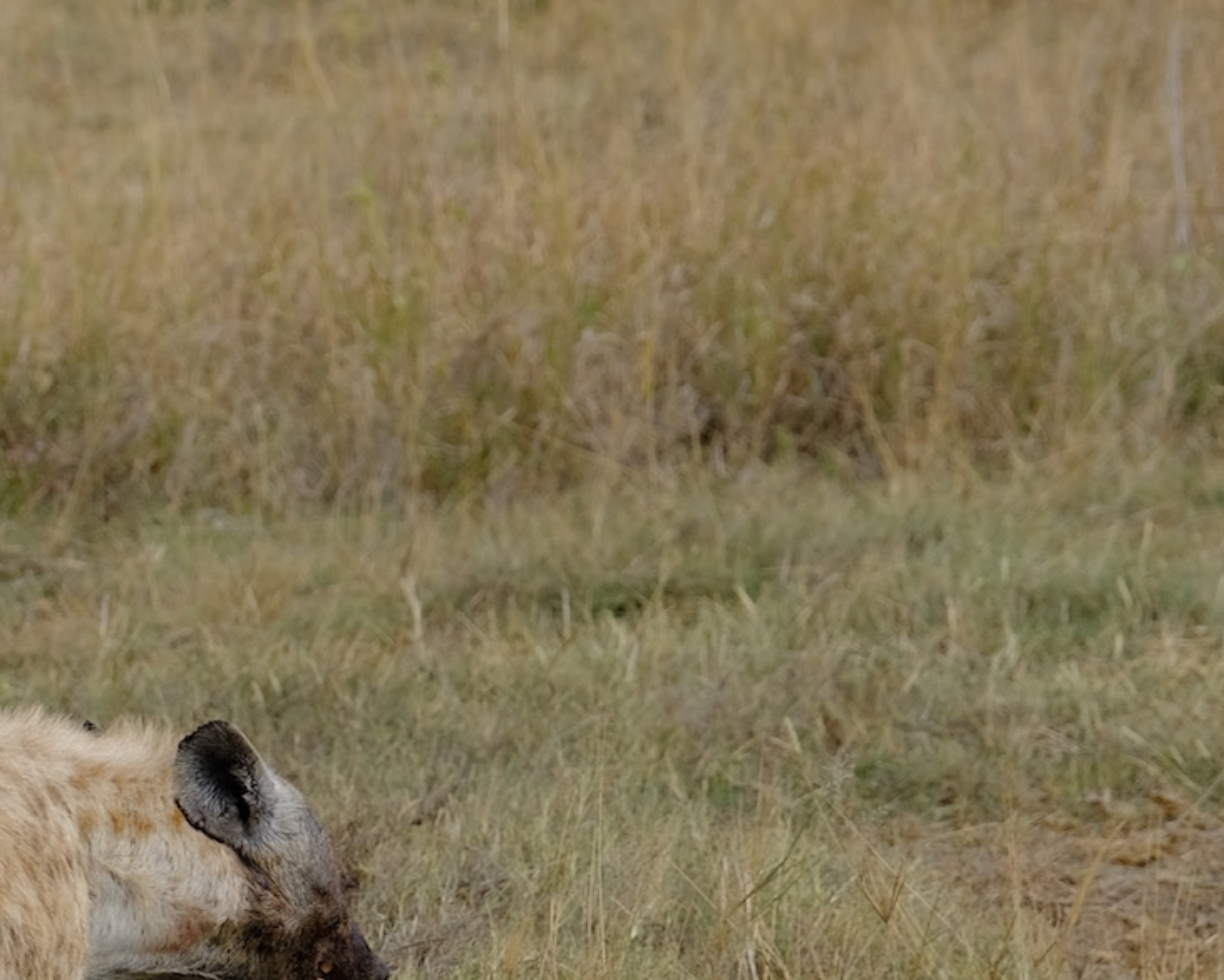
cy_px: 809
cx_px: 392
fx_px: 17572
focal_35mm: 485
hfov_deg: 4.0
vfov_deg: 3.2
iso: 250
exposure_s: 1/1000
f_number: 5
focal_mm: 109.5
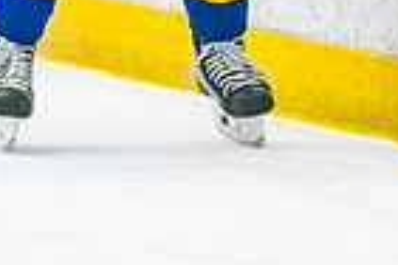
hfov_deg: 2.5
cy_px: -230
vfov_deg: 1.7
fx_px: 9153
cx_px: 78
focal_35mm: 828
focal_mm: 100
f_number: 2.8
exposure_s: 1/640
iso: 2000
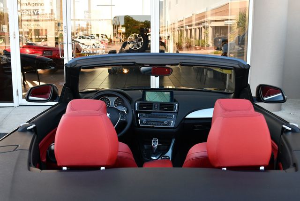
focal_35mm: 44
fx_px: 367
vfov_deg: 30.6
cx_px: 150
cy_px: 100
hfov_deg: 44.5
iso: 400
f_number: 5
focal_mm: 22
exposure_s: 1/250
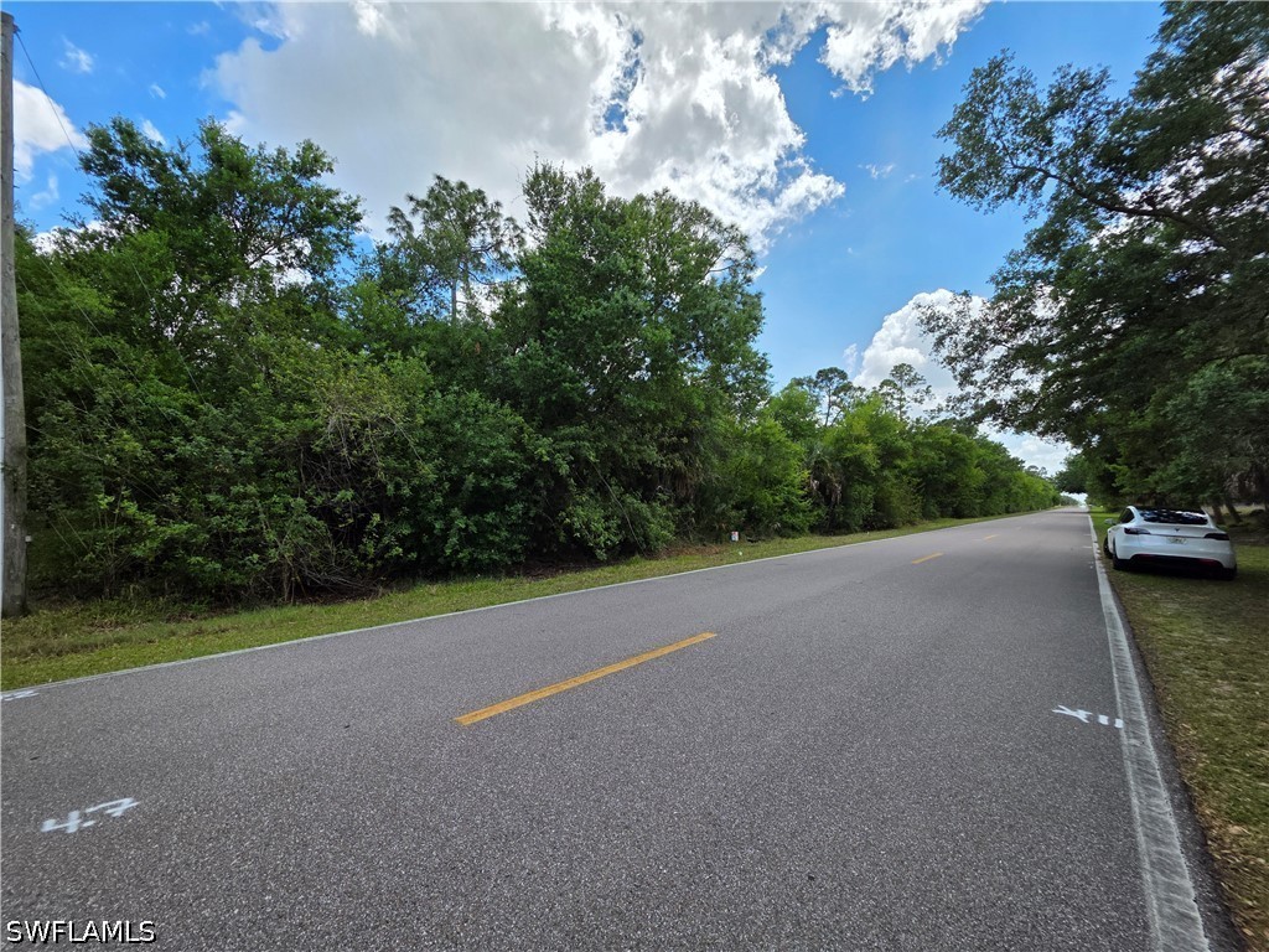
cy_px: 476
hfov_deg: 106.2
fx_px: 477
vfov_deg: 89.9
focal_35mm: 13
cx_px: 634
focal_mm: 2.2
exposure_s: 1/1614
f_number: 1.9
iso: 40
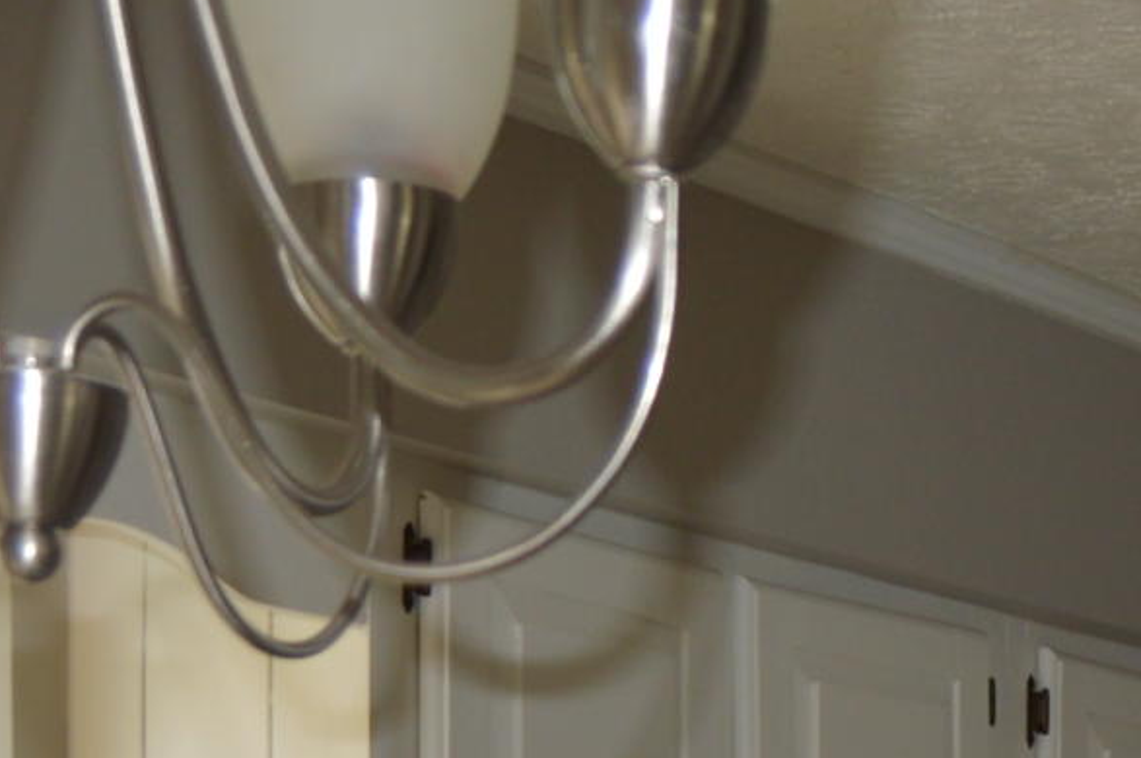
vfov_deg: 9.4
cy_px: 1440
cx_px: 1322
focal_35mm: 138
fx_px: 4369
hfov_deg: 14.5
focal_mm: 18
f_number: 4
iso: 140
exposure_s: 1/125
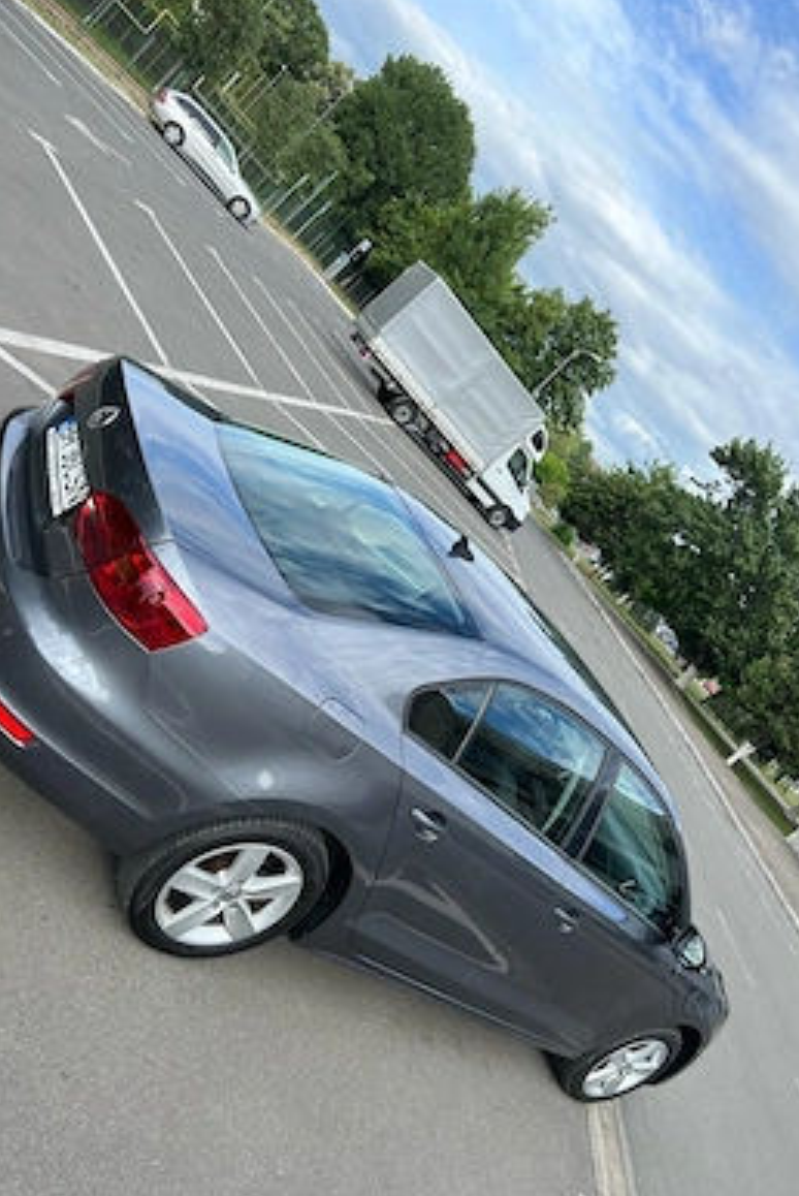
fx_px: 930
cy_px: 607
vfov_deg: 65.4
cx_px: 381
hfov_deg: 46.5
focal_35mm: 28
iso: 50
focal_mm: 5.7
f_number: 1.5
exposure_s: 1/820
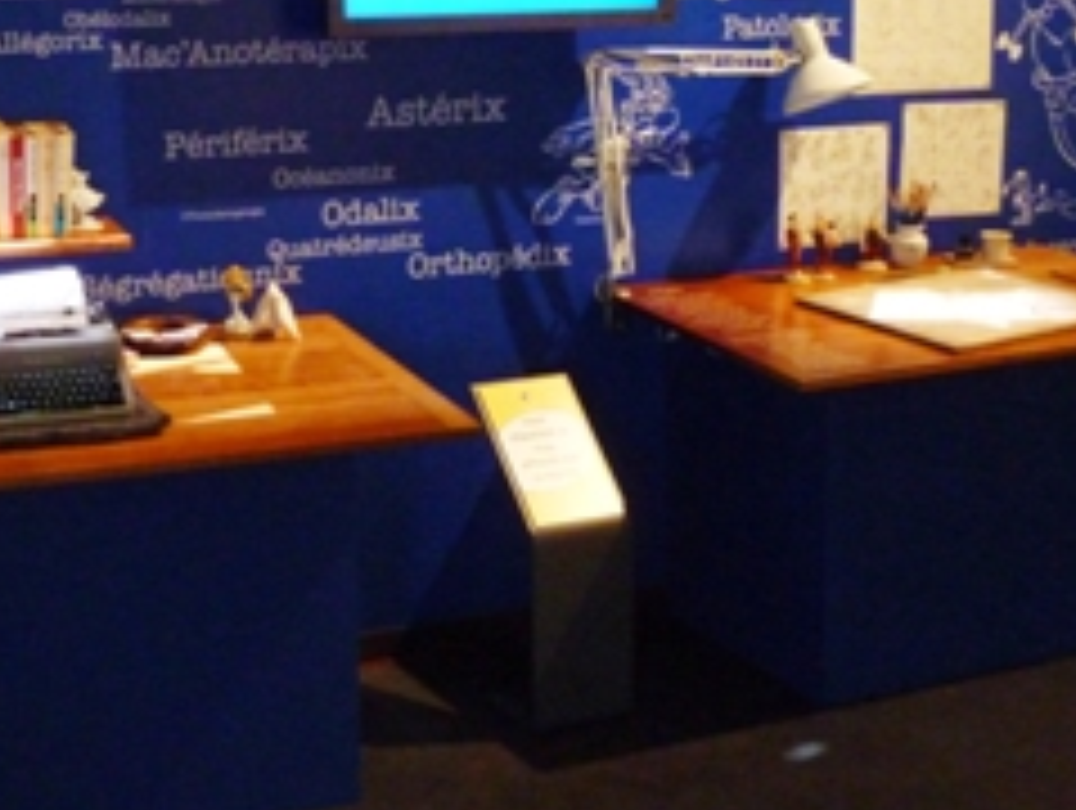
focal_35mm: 58
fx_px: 1806
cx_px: 342
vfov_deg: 25.1
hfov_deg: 32.8
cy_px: 230
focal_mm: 5.6
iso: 800
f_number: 3.4
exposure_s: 1/10
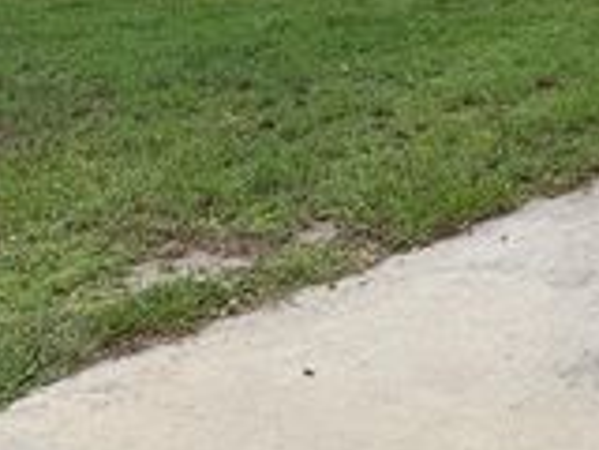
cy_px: -62
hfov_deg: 23.2
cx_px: 771
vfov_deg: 18.8
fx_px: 1298
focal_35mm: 75
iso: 100
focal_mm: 6.76
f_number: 1.78
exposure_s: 1/3279
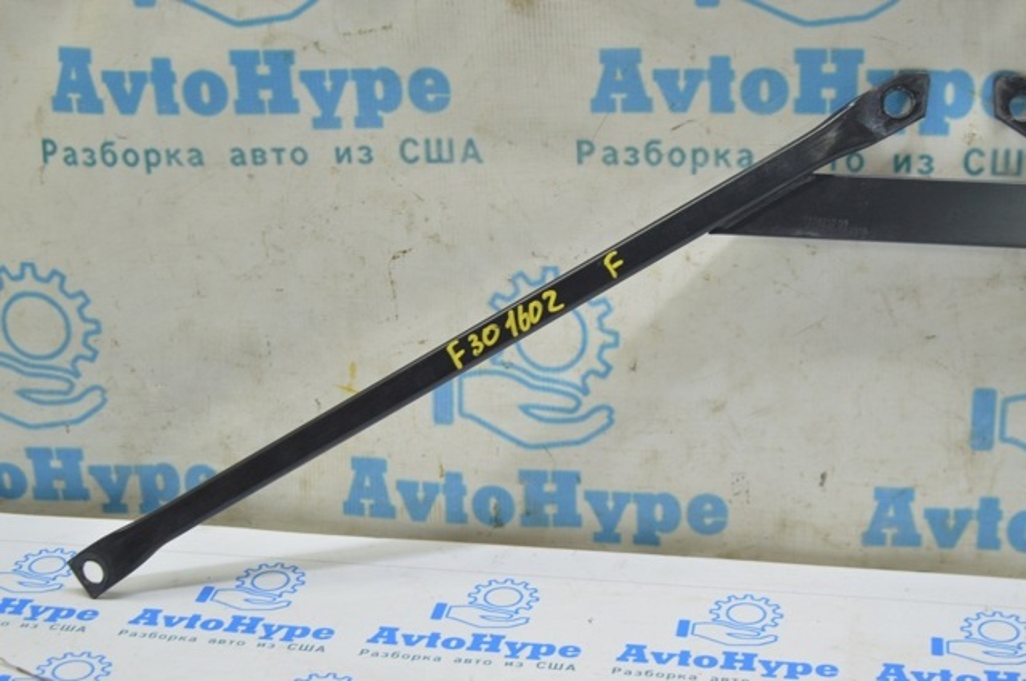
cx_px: 513
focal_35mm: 69
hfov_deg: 29.3
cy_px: 340
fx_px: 1964
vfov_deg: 19.7
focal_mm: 46
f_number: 5.6
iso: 400
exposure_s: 1/20
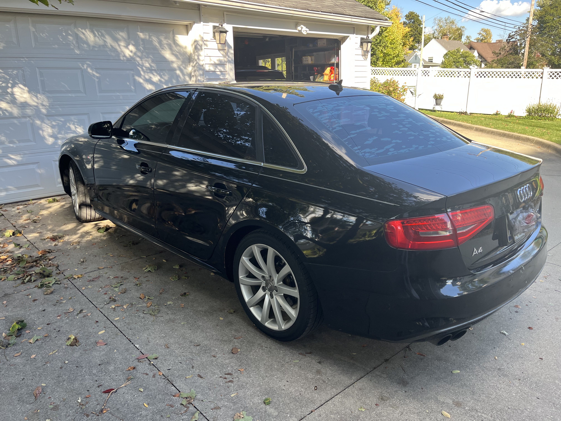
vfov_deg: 53.1
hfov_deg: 67.3
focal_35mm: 26
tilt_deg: -15.2
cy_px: 210
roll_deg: +1.3
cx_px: 280
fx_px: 421
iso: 50
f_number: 1.6
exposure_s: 1/380
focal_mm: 5.1
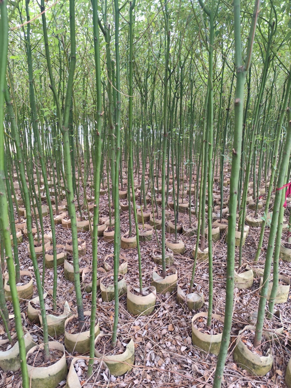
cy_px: 194
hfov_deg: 58.9
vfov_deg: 73.9
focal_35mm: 23
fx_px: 258
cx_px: 146
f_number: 1.65
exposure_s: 1/100
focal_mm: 6.19
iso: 640
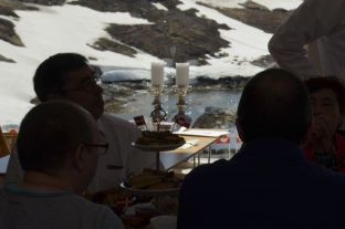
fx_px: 1177
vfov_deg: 11.0
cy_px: -18
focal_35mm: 123
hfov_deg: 16.3
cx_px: 363
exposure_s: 1/200
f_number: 9
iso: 100
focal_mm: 32
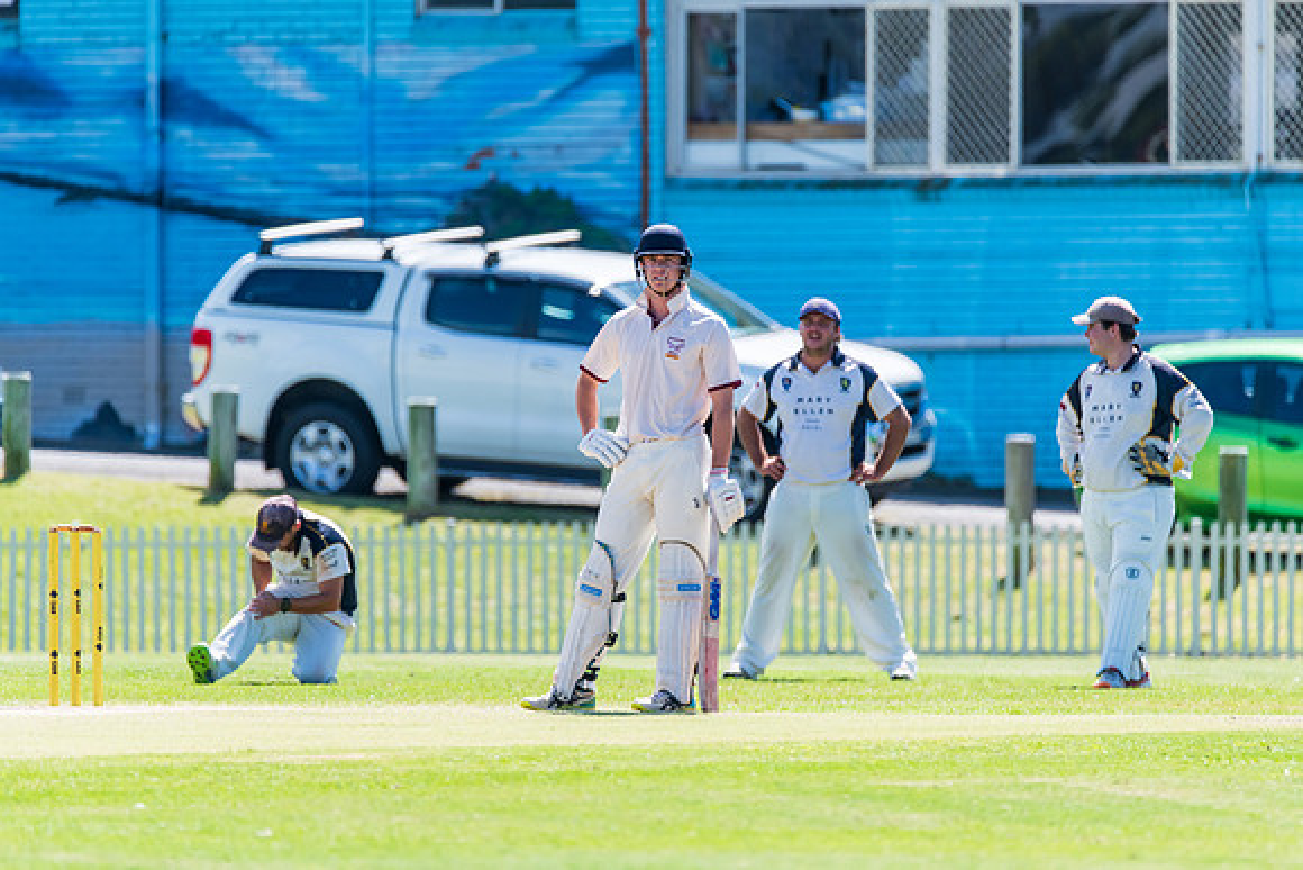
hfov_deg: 3.4
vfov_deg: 2.3
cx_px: 652
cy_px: 435
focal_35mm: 600
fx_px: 21721
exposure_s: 1/2000
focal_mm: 600
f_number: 6.3
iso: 640
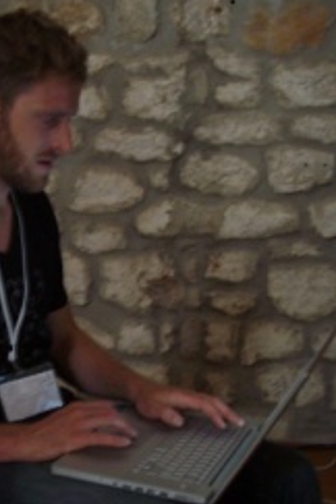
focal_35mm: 60
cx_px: 37
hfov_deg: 22.1
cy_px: 265
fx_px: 840
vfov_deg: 33.4
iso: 100
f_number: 2.6
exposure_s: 1/8
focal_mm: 5.8
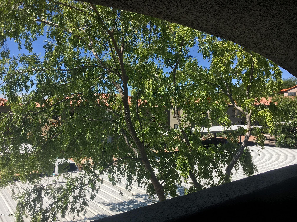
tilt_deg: -0.4
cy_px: 111
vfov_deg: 48.2
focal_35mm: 29
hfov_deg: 61.7
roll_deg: -0.7
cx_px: 148
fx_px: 249
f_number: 2.2
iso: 25
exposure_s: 1/1425
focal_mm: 4.15
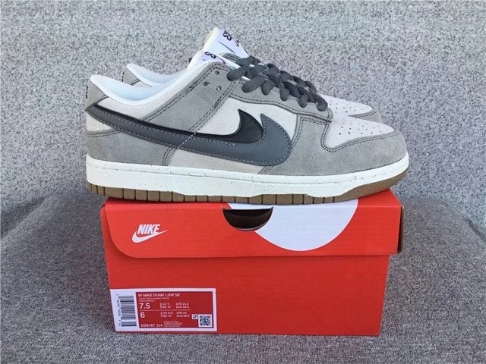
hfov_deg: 58.4
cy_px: 182
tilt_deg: -19.7
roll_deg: +0.0
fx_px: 435
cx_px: 243
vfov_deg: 45.4
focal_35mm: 31
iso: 25
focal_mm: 3.3
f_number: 2.4
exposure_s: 1/237
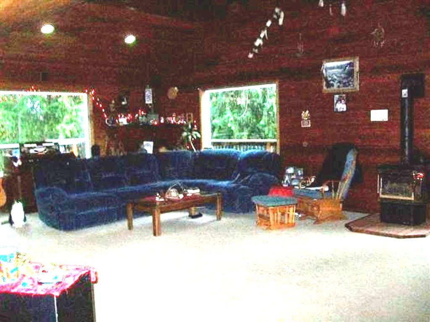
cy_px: 161
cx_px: 215
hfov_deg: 51.4
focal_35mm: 36
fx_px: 447
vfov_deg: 39.7
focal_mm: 6
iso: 160
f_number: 2.7
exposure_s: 1/60
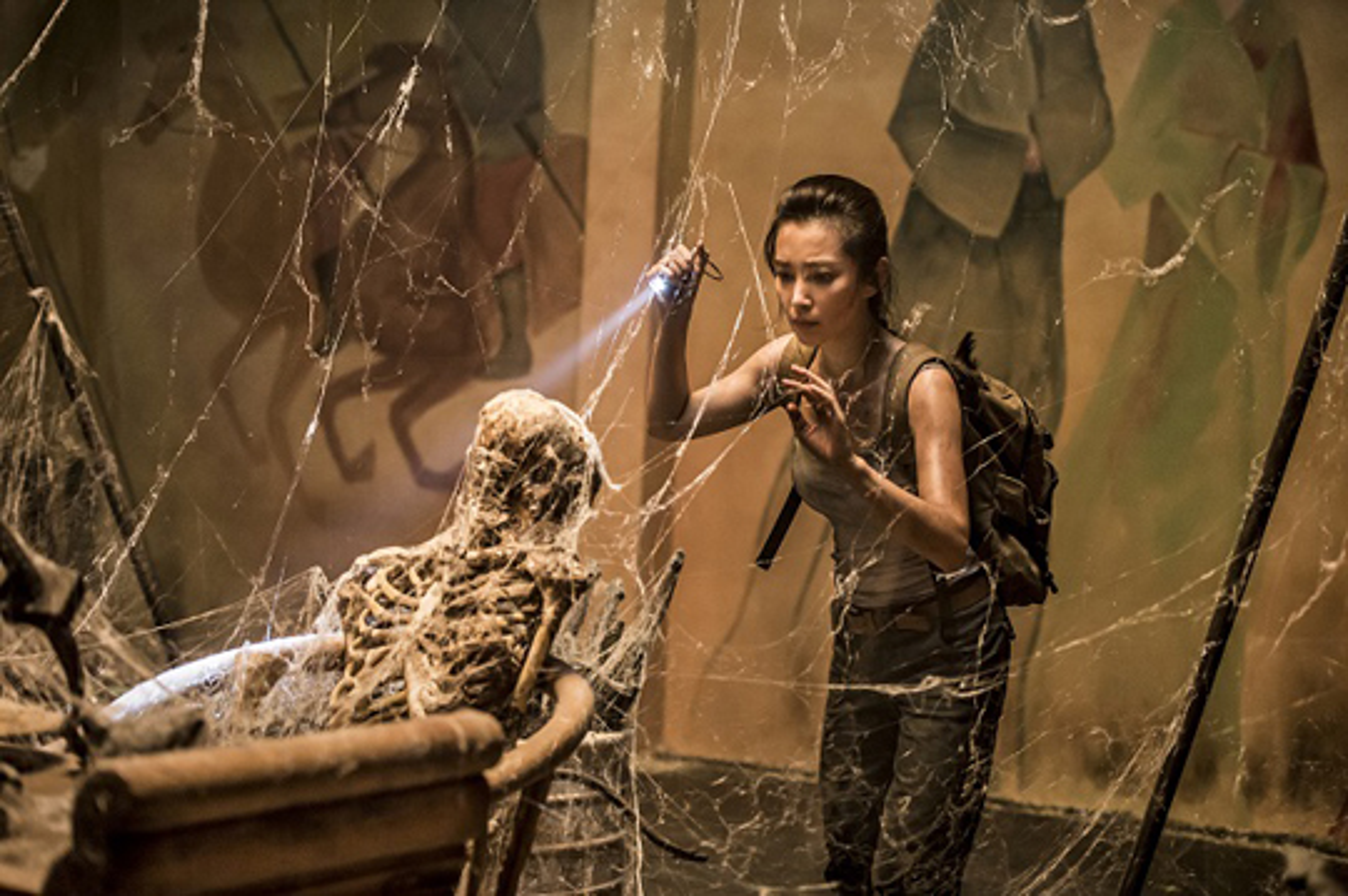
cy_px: 448
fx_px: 2619
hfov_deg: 28.9
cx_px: 674
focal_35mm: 70
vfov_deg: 19.4
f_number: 2.8
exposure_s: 1/160
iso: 3200
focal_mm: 70
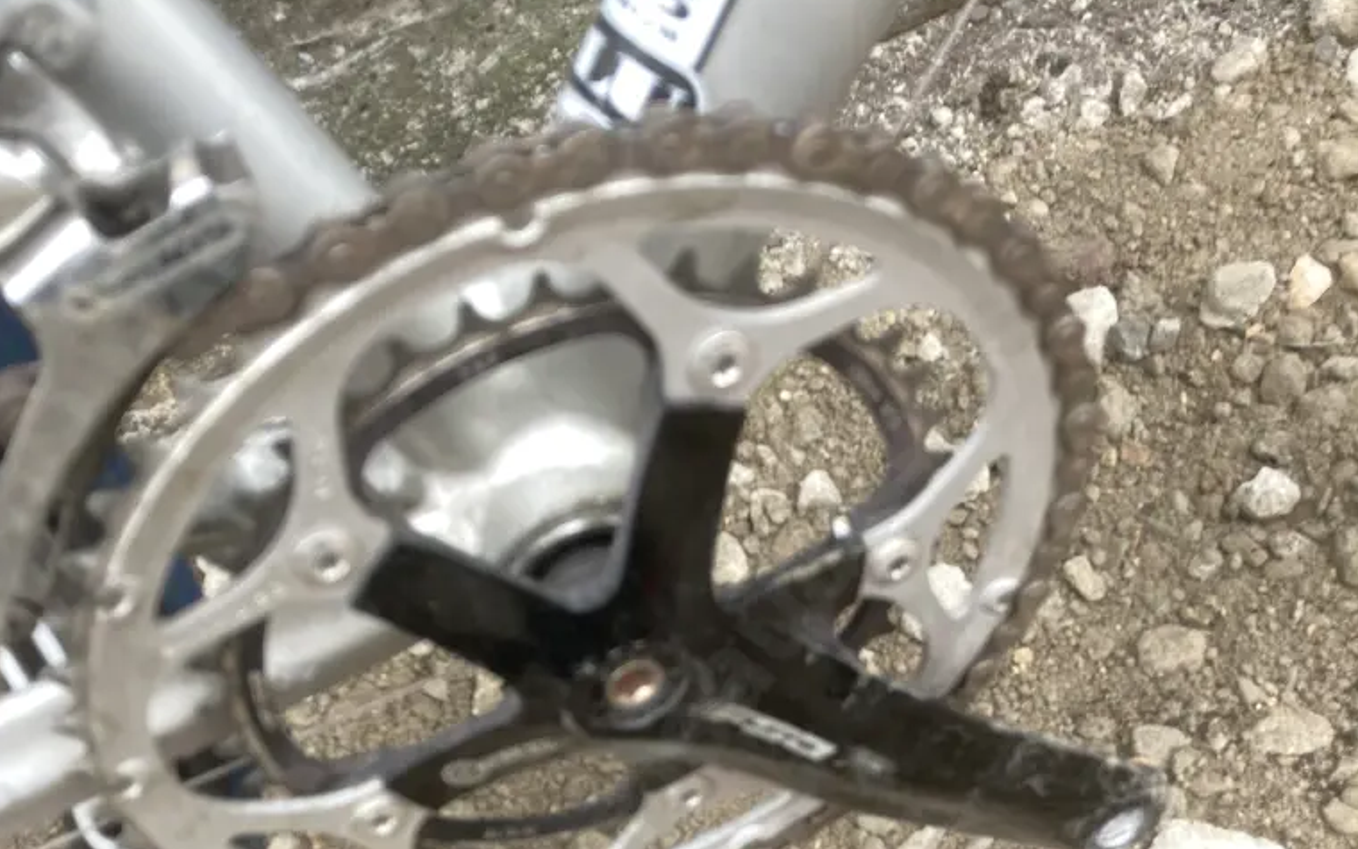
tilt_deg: -64.2
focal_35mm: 40
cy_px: 752
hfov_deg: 49.3
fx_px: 1480
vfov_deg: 30.7
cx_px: 679
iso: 64
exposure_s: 1/121
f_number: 1.8
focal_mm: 3.99
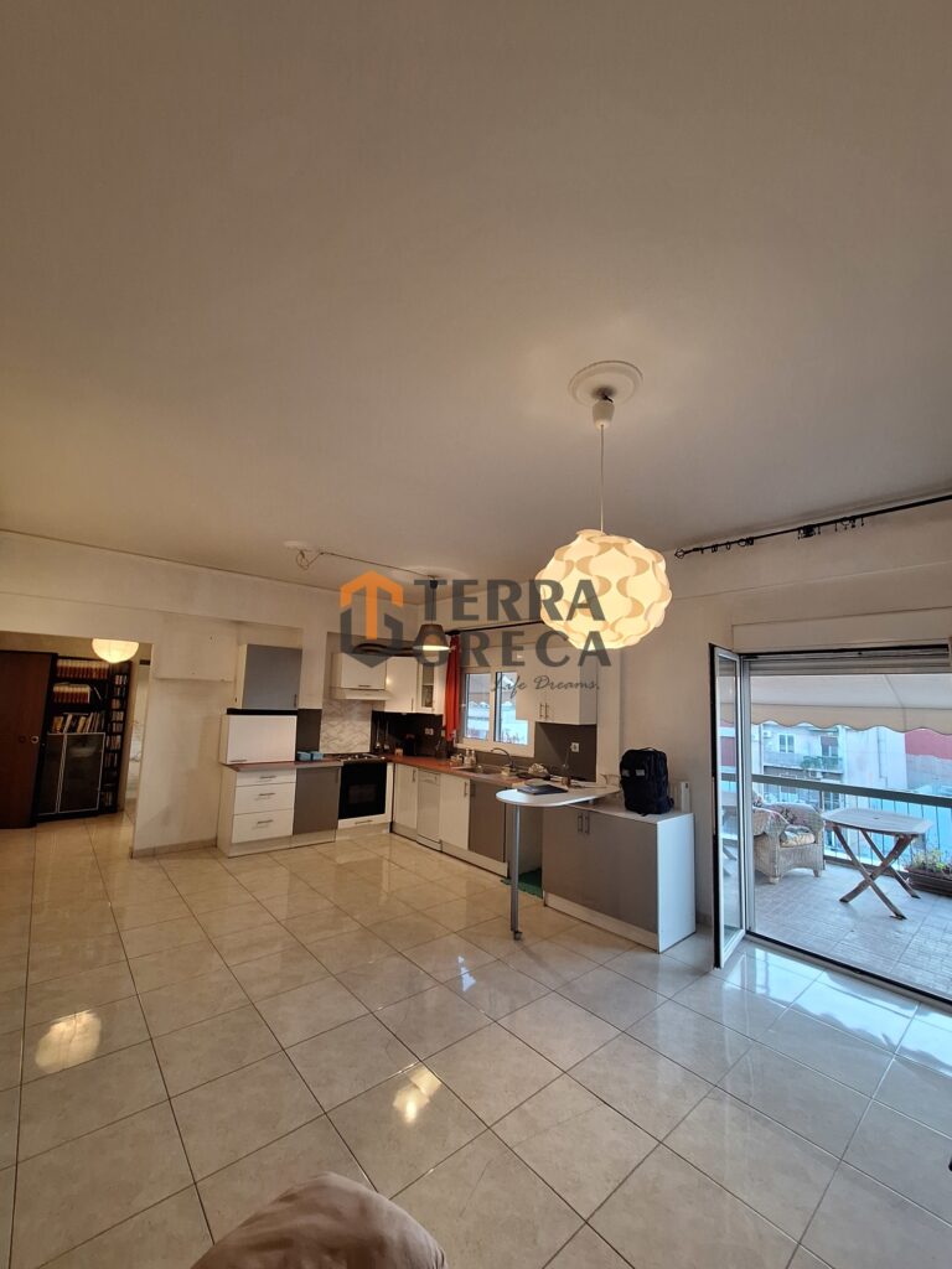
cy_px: 634
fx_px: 477
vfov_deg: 106.2
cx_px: 476
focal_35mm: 13
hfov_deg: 89.9
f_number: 2.2
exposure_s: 1/50
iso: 100
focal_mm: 1.74
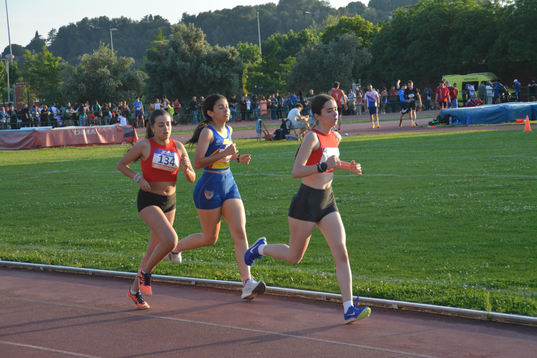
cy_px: 179
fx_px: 1521
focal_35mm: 102
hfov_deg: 20.0
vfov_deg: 13.4
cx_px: 268
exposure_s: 1/800
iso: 800
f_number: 5.3
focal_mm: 68
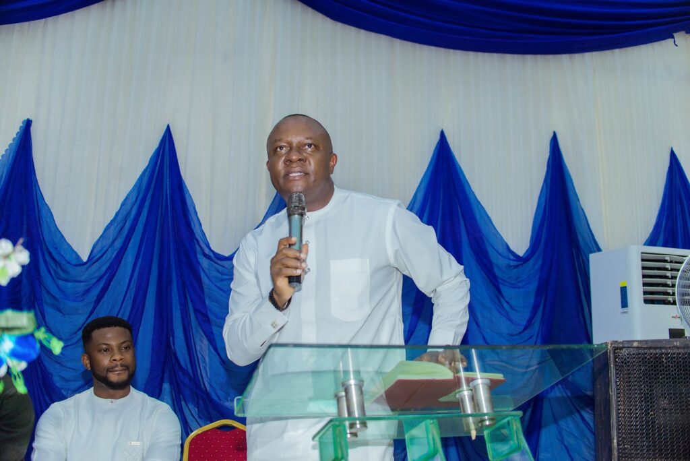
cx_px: 345
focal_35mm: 35
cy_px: 230
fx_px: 671
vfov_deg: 37.9
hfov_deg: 54.4
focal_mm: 35
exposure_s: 1/200
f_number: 2.8
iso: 400
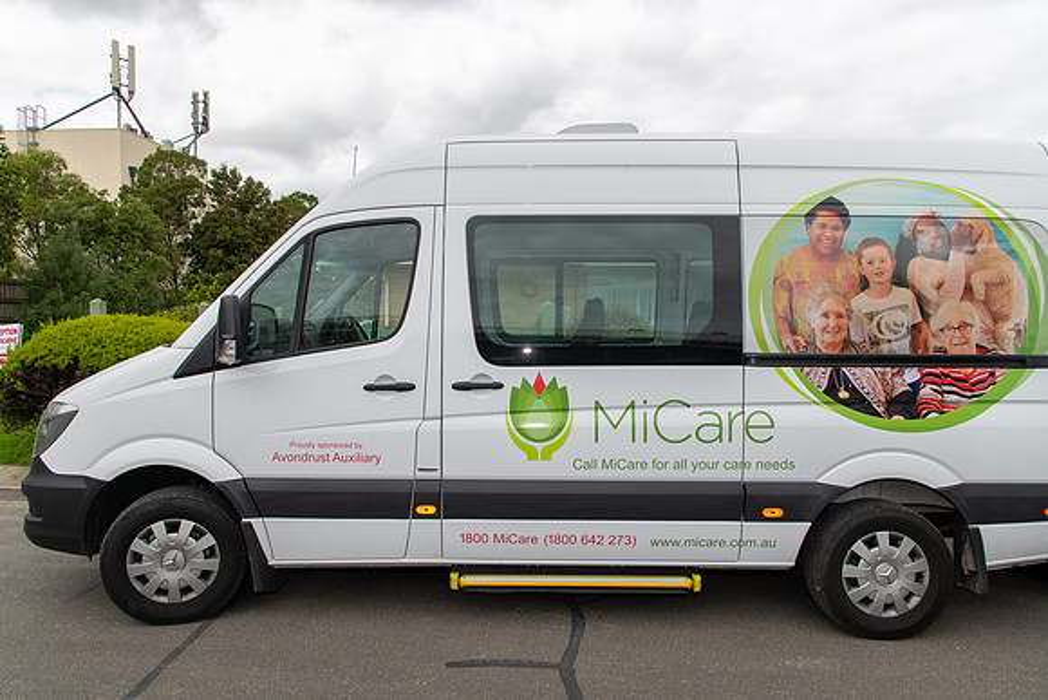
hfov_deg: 73.7
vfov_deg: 53.2
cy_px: 350
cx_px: 524
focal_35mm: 24
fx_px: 699
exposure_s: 1/640
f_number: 8
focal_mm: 24
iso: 250
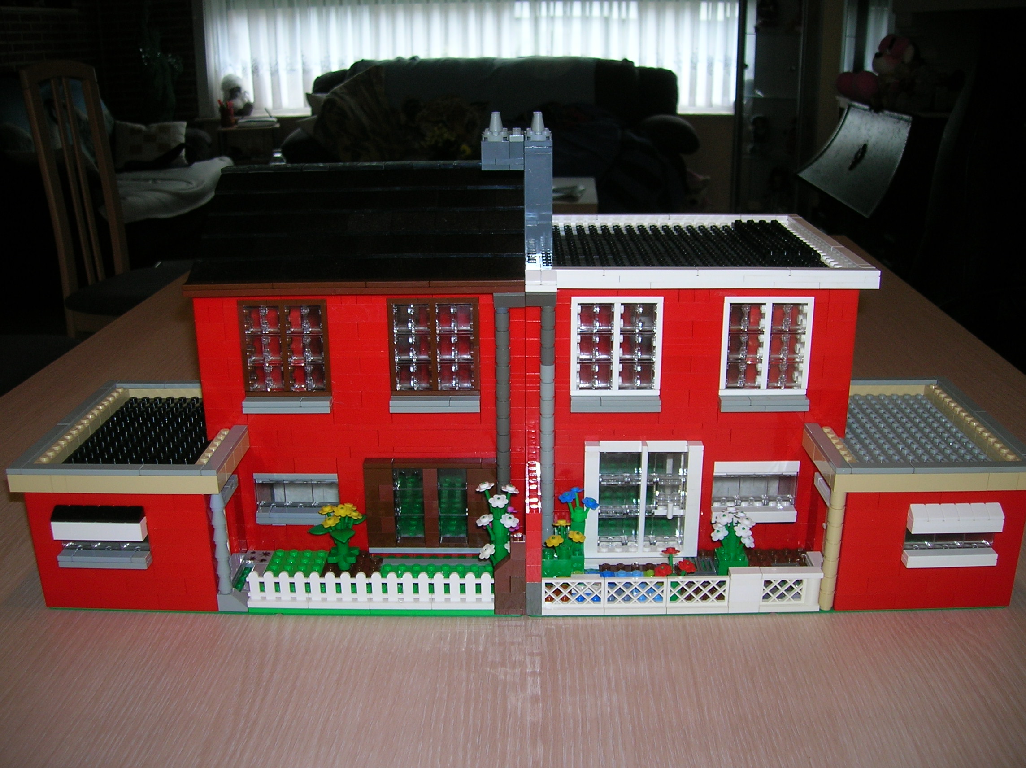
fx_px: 1007
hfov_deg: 54.0
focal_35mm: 34
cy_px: 384
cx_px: 513
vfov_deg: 41.7
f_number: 2.9
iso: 50
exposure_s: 1/60.1
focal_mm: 5.7
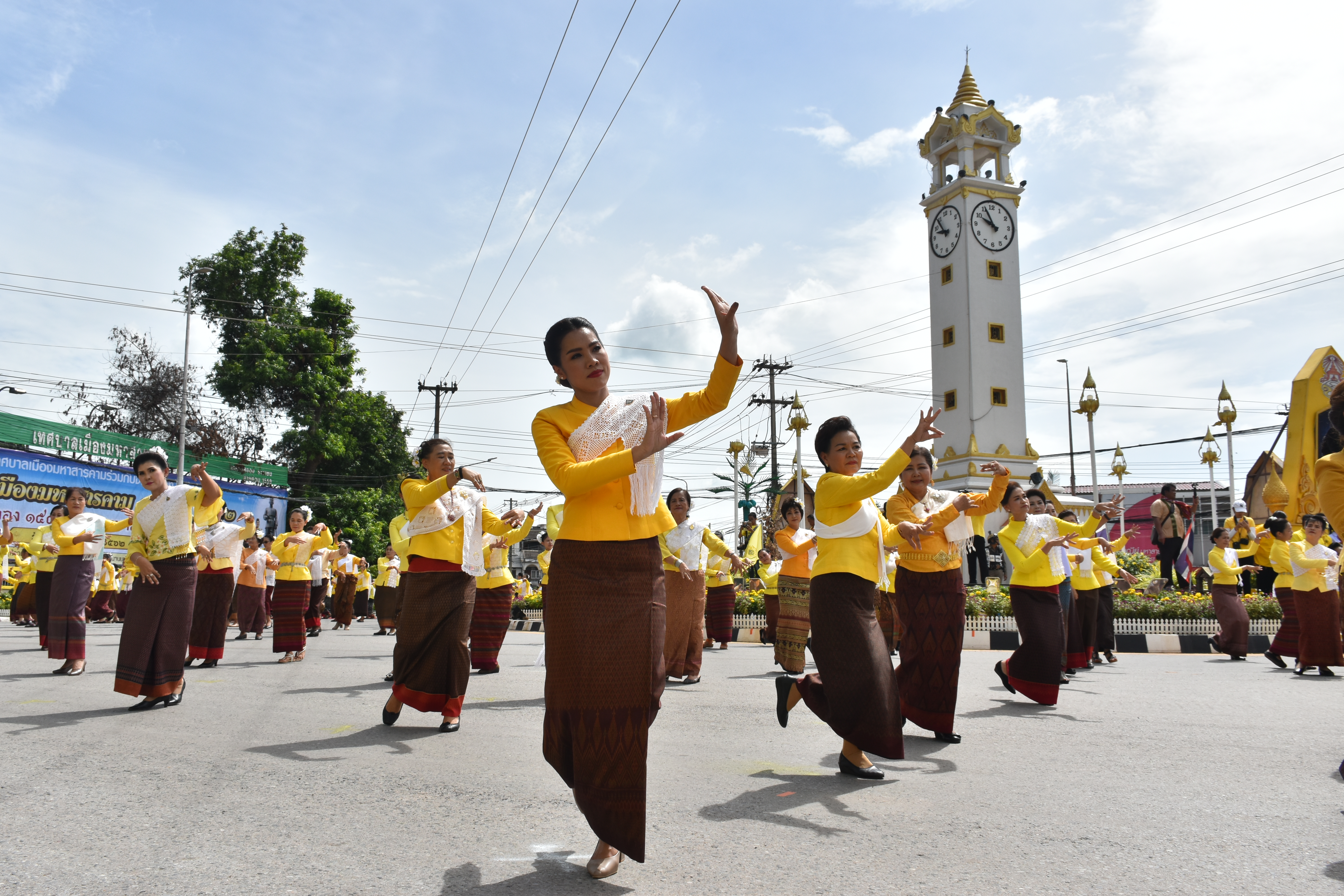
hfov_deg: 61.9
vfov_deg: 43.6
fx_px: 1120
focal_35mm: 30
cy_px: 448
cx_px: 672
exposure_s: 1/500
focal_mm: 20
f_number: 11
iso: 200
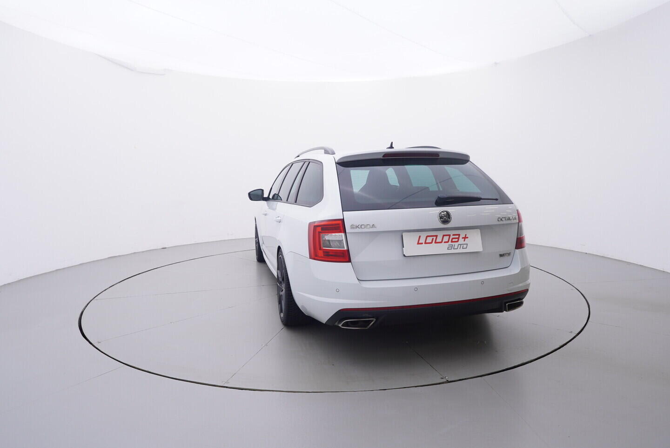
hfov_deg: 77.3
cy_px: 224
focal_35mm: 22
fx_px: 419
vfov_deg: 56.2
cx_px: 335
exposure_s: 1/80
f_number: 5
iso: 200
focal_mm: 15
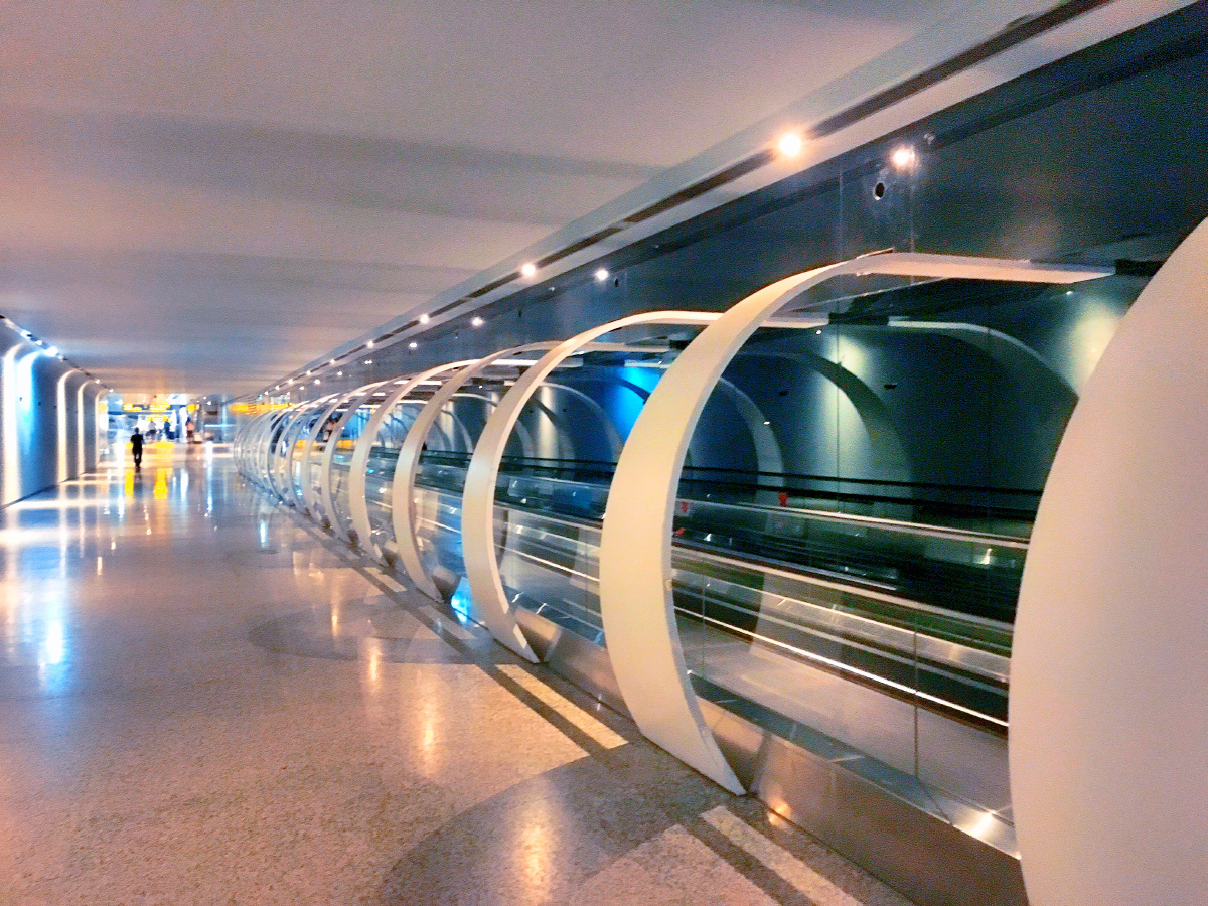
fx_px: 1012
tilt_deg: -0.2
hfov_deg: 61.7
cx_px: 604
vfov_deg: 48.2
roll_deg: +0.7
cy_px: 453
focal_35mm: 29
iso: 800
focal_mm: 4.15
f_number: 2.2
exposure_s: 1/17
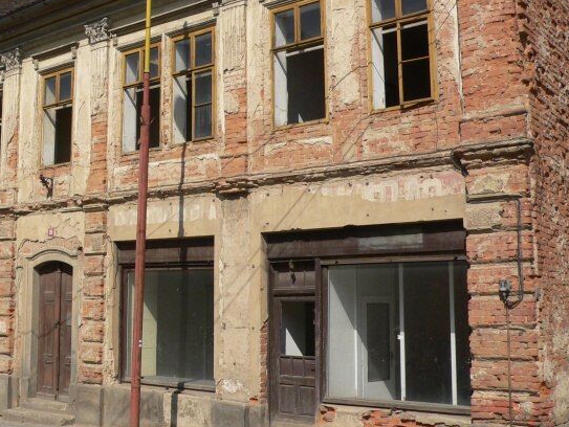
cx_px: 169
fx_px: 872
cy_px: 164
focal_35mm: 53
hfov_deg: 35.6
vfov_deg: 27.5
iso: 80
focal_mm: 6
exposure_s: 1/500
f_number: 5.6
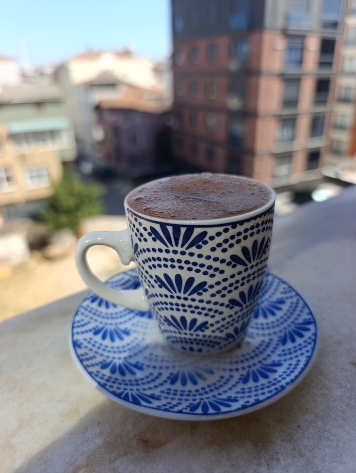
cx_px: 178
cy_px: 236
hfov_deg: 59.0
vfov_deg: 73.8
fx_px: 315
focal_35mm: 23
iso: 50
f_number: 1.6
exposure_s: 1/267
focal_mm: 6.14
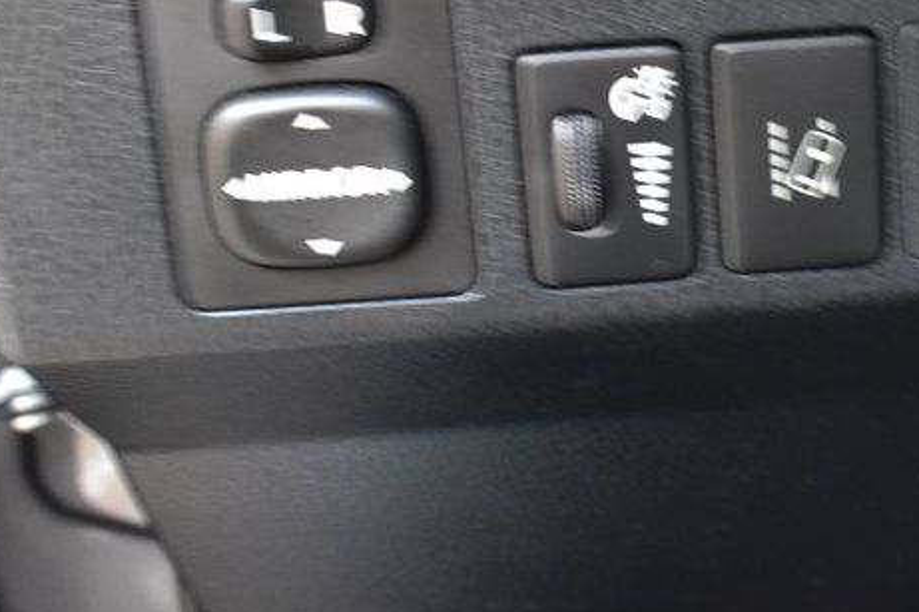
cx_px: 801
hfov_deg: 32.0
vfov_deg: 22.3
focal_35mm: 60
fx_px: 1531
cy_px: 122
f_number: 5.6
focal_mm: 18
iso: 1600
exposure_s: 1/15
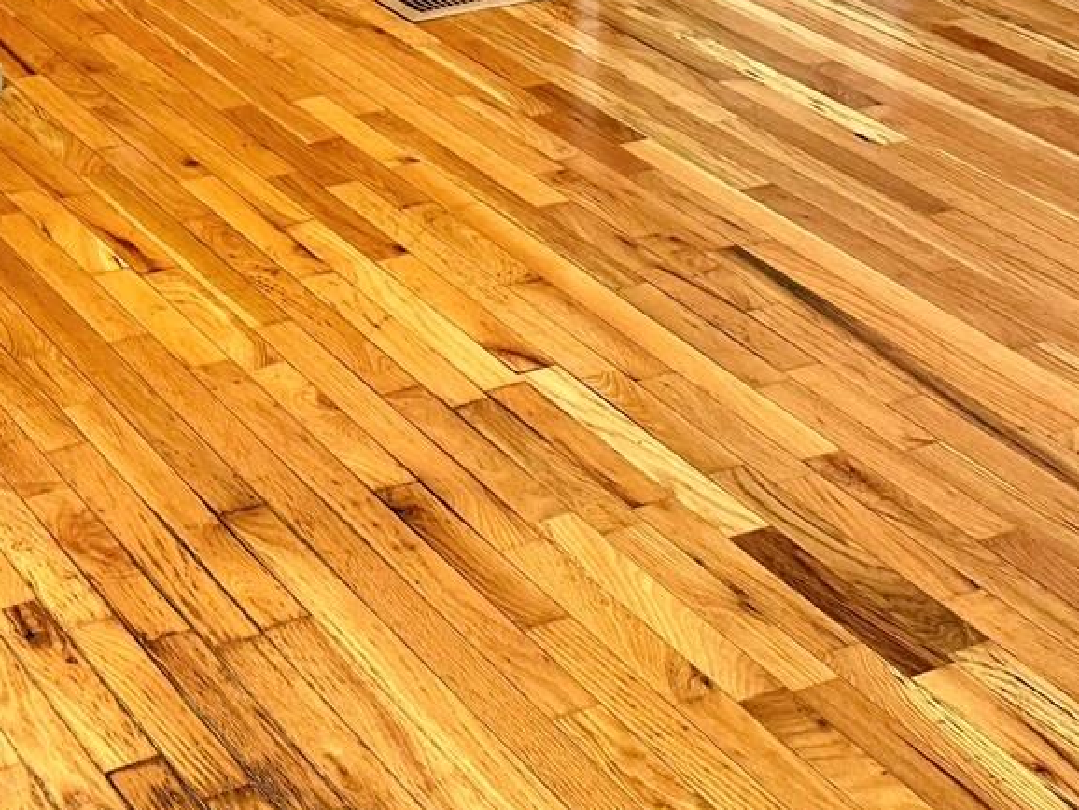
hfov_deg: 22.9
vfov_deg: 16.3
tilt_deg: -13.0
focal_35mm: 85
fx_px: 2651
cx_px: 315
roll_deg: +0.4
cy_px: -297
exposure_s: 1/60
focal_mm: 6.76
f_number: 1.78
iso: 160
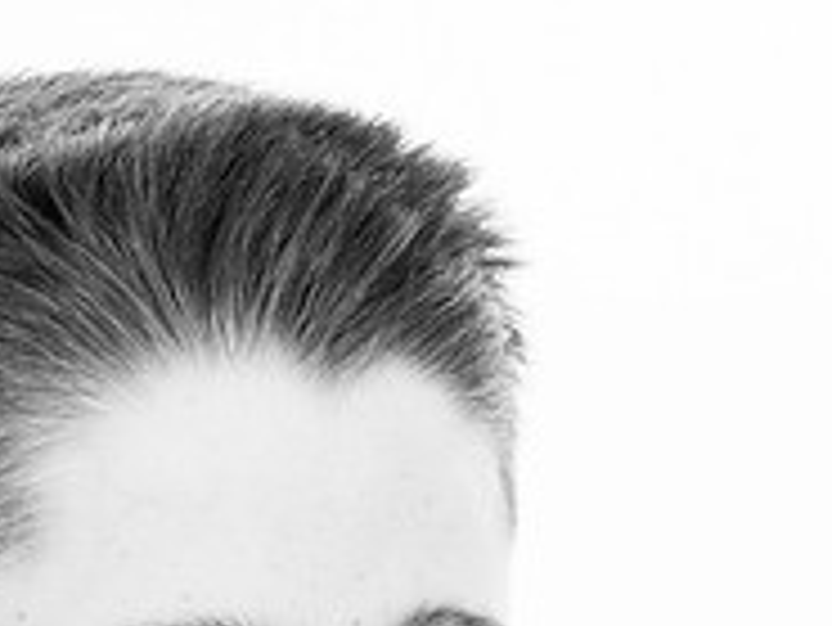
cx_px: 247
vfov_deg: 8.8
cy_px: 1000
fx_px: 3944
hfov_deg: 12.0
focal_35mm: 164
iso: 100
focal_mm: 70
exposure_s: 1/125
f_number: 9
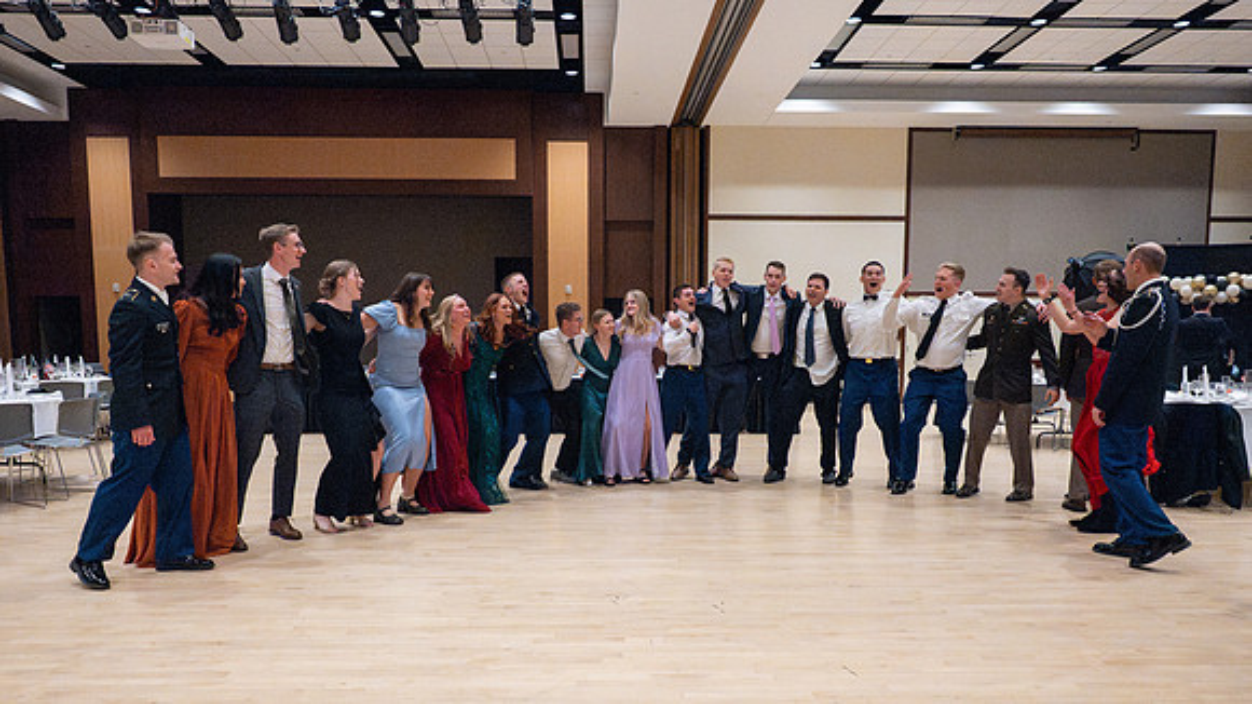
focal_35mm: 27
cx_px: 625
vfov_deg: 42.7
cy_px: 435
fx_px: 893
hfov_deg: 70.1
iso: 20000
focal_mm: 24
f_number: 3.5
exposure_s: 1/400
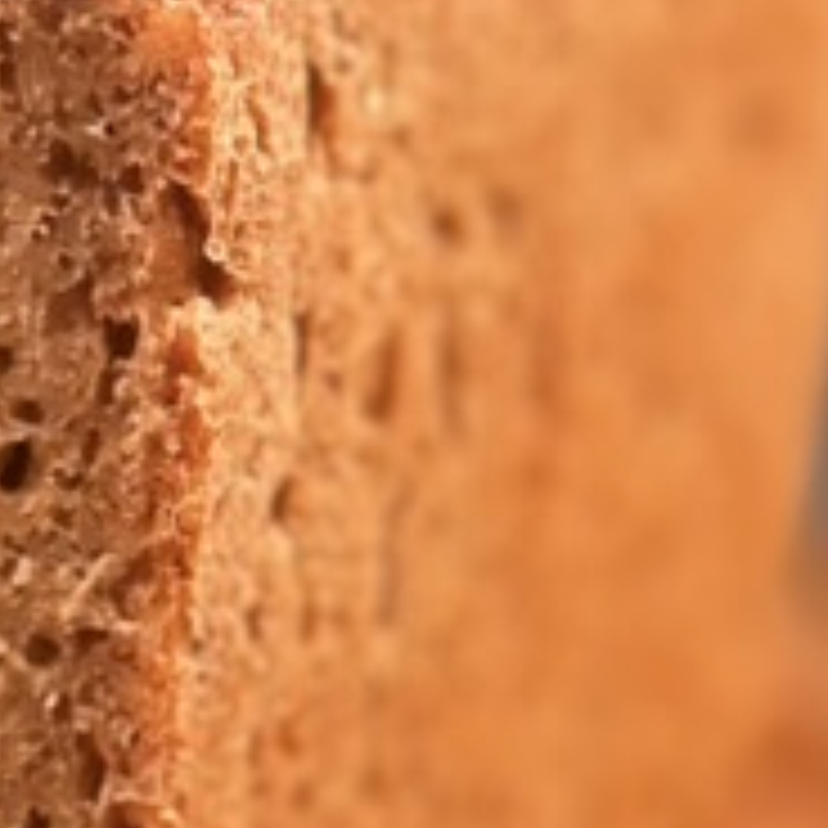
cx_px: 234
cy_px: 230
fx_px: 6387
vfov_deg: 7.4
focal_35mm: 236
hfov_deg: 7.4
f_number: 1.78
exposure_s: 1/50
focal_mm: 6.86
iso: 64
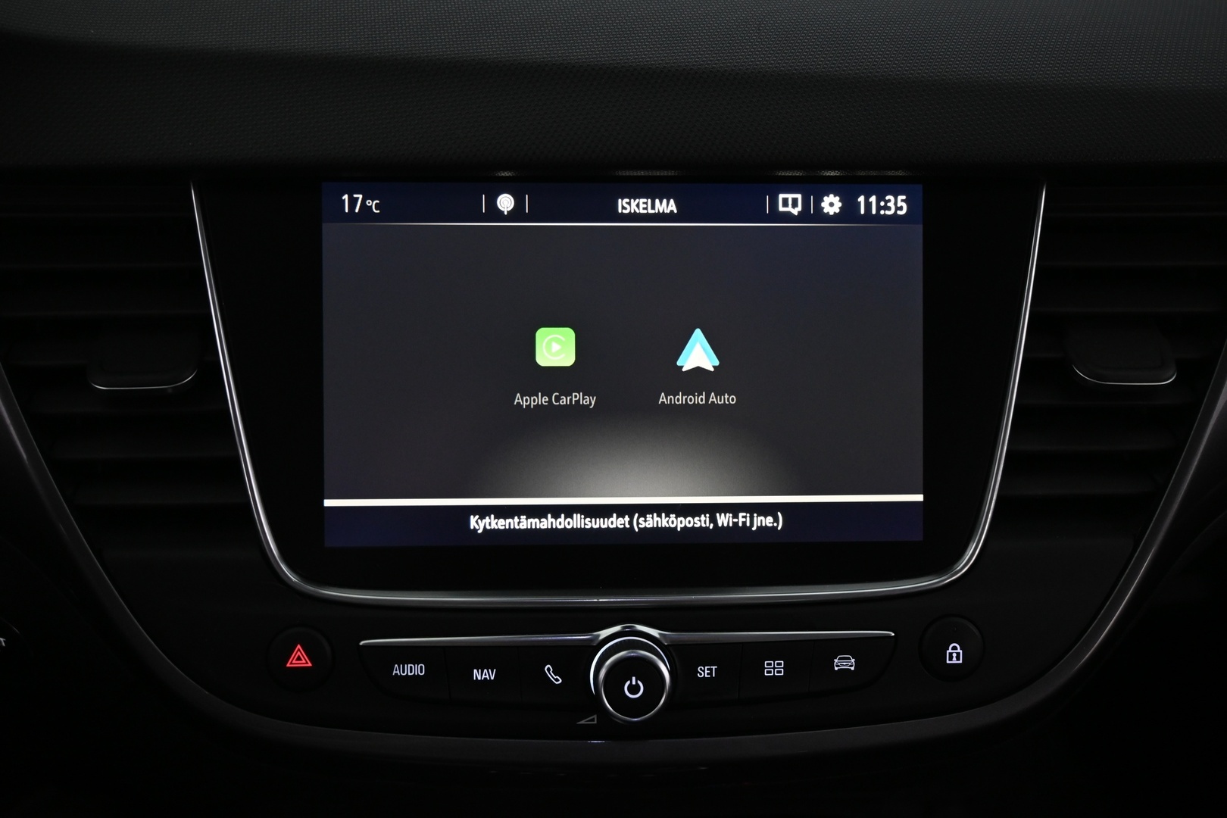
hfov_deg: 58.3
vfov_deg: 40.8
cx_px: 614
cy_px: 409
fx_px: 1099
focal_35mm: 32
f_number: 4
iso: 1400
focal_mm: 21.5
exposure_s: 1/30
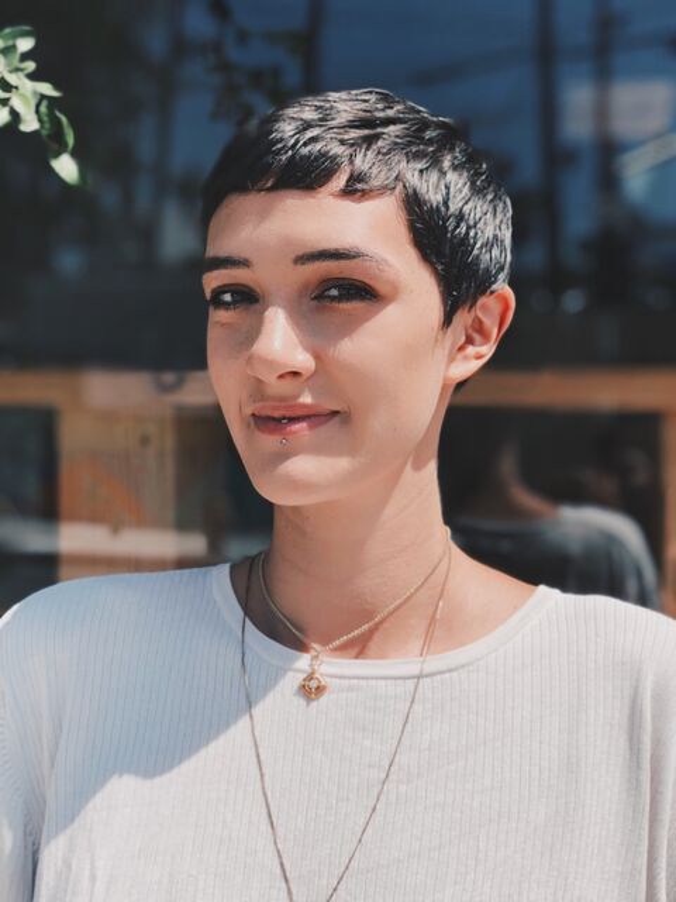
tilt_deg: -0.5
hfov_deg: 25.7
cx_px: 338
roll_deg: +0.1
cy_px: 451
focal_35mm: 57
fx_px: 1484
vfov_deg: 33.8
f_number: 2.8
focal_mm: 6.6
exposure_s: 1/470
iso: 20
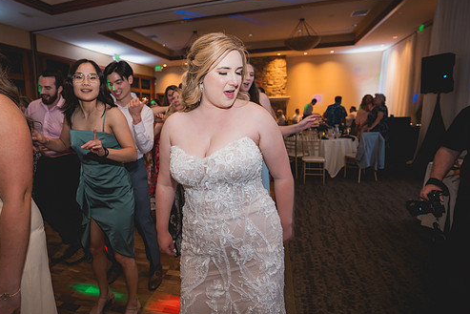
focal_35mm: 20
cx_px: 201
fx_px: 261
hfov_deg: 83.4
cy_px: 142
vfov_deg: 61.8
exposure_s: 1/50
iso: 2500
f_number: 2.8
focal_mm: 17
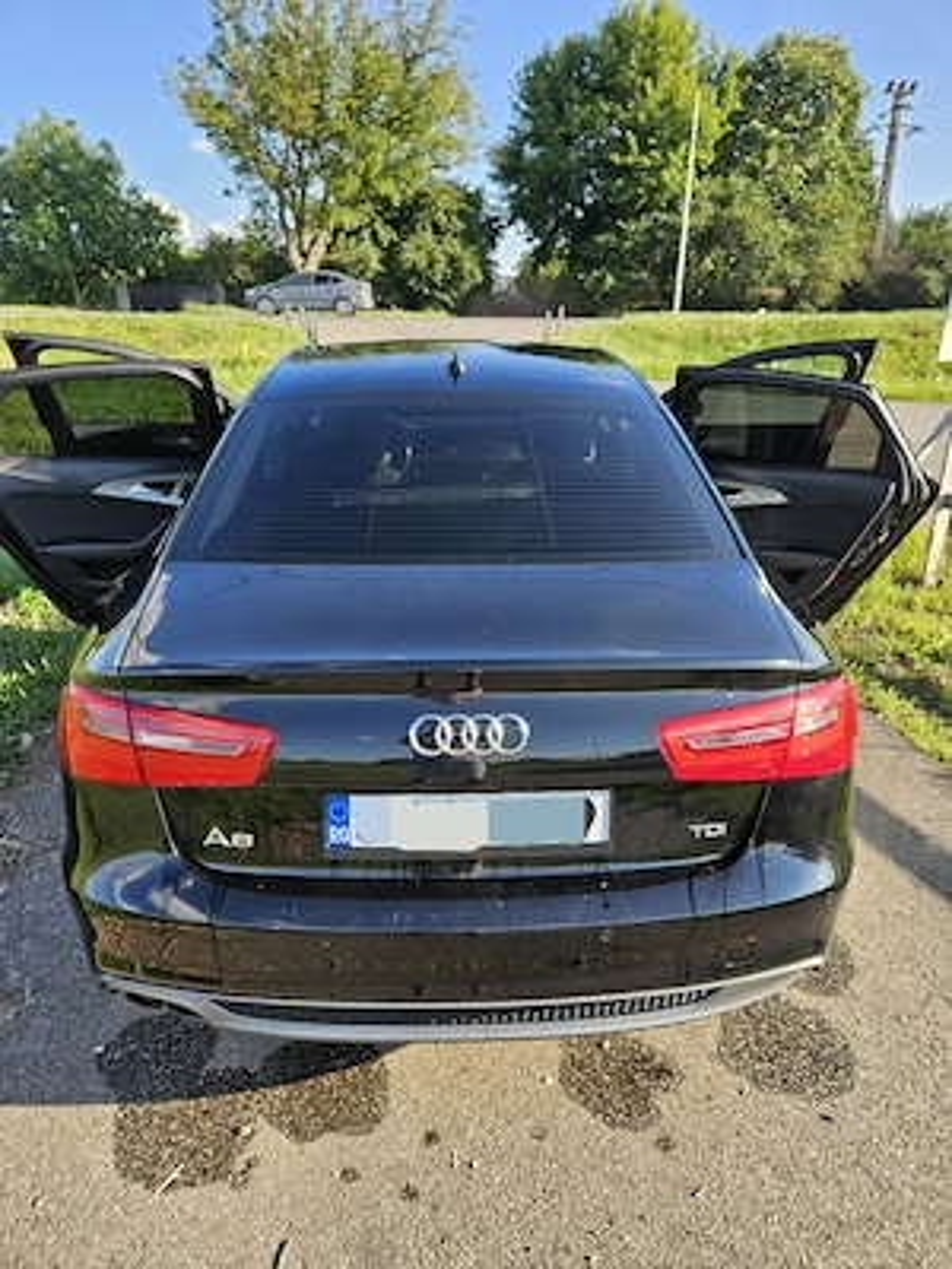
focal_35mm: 23
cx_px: 476
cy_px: 634
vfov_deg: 73.9
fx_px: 843
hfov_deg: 58.9
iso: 40
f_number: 1.8
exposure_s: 1/769
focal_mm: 5.4
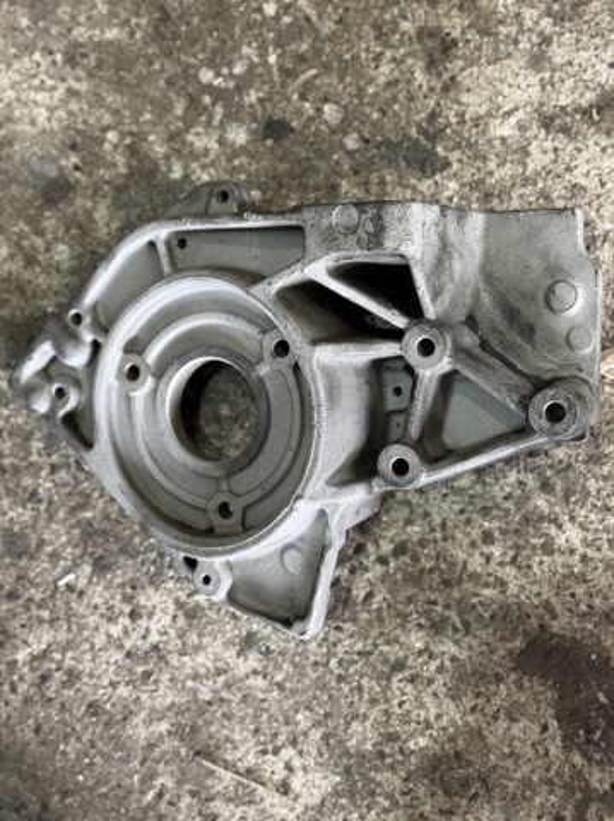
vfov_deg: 39.7
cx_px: 307
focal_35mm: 48
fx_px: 1137
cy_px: 410
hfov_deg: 30.2
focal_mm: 6.76
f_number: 1.78
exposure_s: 1/50
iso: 160
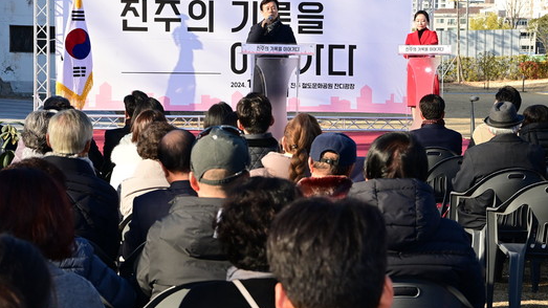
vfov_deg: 12.9
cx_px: 249
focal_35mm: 94
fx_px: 1366
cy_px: 136
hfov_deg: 22.7
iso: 500
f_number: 11
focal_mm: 70
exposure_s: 1/250
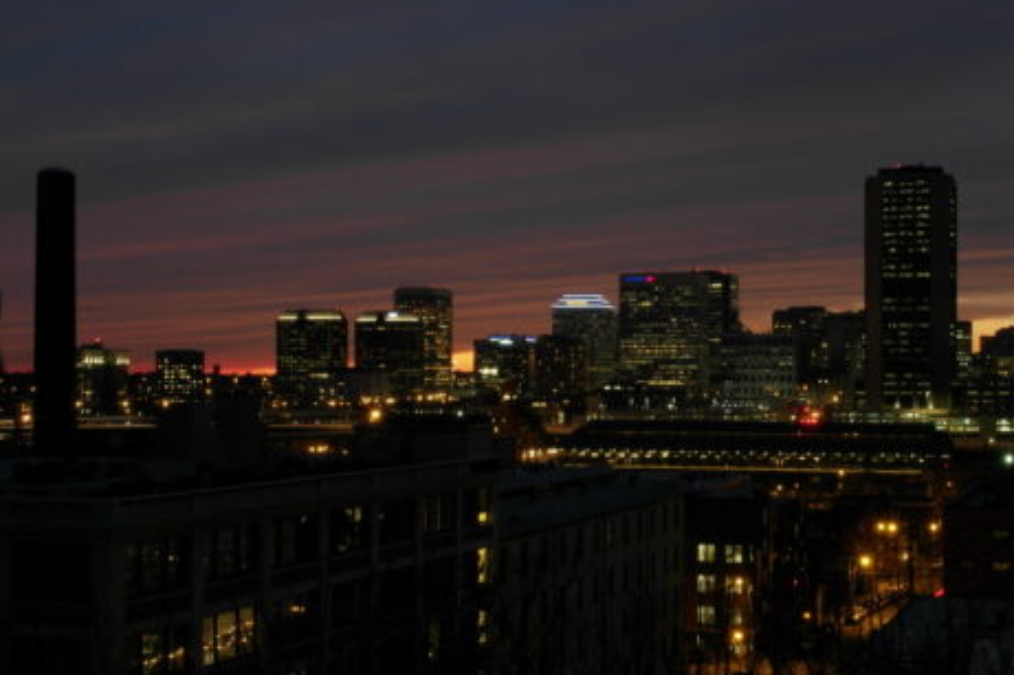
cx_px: 669
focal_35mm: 50
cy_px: 372
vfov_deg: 27.0
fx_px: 1408
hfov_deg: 39.2
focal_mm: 20
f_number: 22
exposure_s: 10
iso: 200
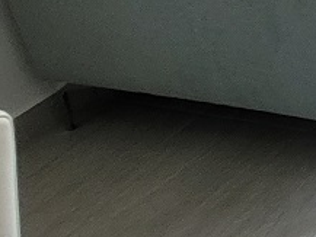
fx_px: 767
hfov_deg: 13.8
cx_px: 807
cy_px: -246
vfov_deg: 14.4
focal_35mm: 84
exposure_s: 1/176
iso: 40
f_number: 2.2
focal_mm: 1.74
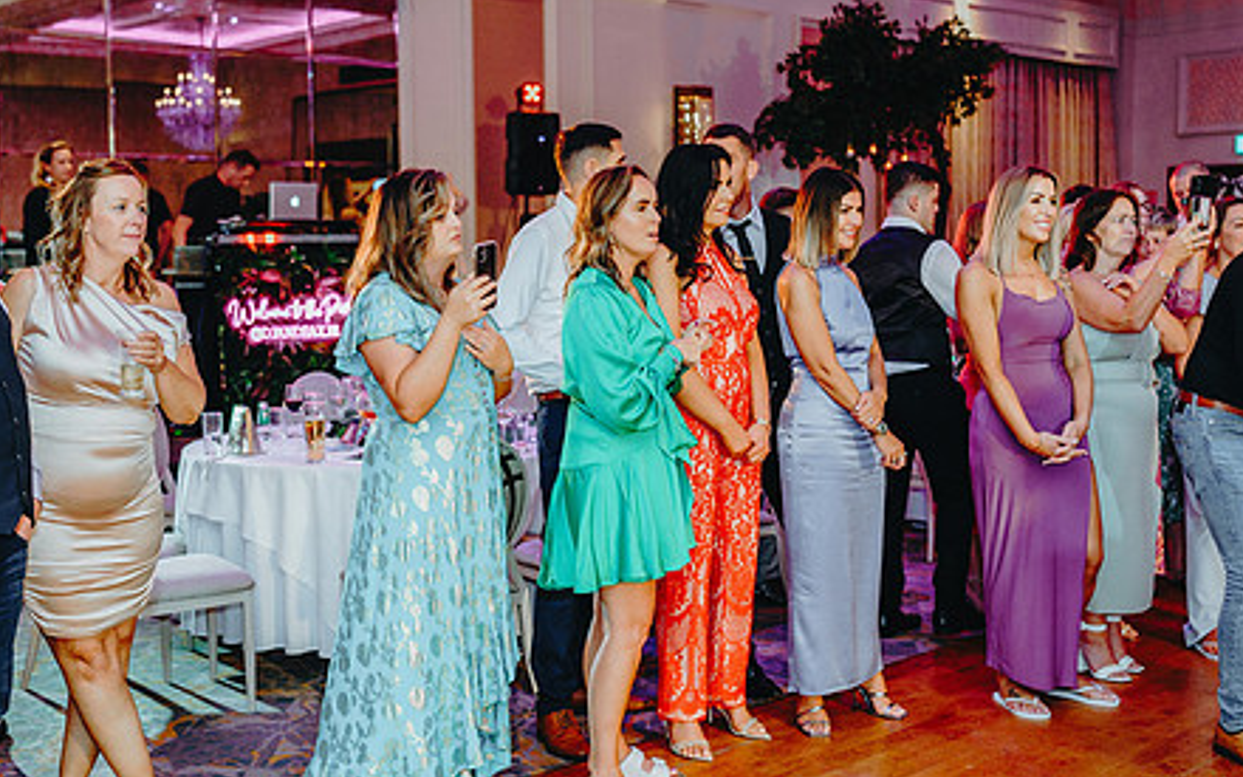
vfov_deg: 27.4
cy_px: 380
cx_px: 559
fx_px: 1592
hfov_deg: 42.6
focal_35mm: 47
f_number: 2
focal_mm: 35
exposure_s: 1/250
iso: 1600
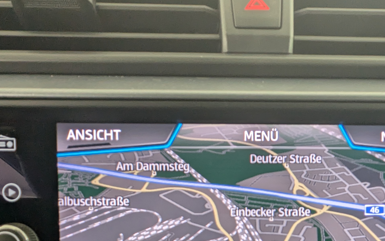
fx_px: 378
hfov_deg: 53.4
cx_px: 243
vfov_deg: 31.5
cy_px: 262
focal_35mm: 36
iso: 165
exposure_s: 1/85
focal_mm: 2.35
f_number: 2.2
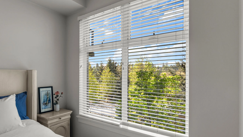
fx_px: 129
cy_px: 73
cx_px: 125
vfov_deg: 55.8
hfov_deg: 86.6
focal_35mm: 20
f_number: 9
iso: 400
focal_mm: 16
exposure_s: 1/30
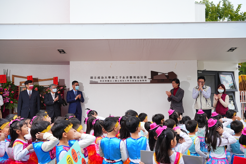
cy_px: 82
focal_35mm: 31
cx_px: 123
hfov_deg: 60.3
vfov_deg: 42.3
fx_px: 212
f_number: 5.6
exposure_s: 1/320
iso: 400
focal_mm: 31
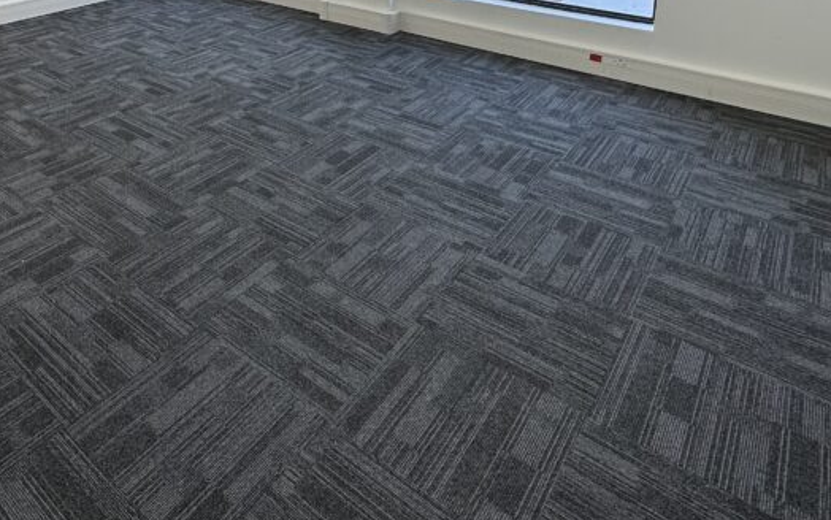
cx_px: 224
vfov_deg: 36.8
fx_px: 657
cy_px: -44
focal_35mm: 29
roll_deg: +0.2
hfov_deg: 61.5
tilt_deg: -10.4
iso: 40
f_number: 2.2
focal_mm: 2.22
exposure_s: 1/167
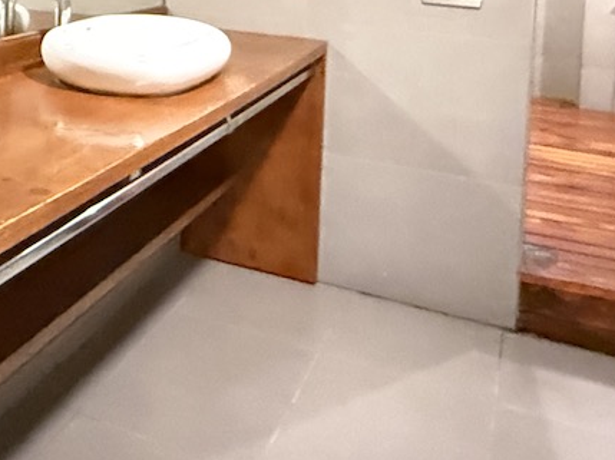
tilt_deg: -2.2
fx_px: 870
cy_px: -58
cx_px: 13
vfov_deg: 27.0
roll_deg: -1.5
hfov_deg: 35.5
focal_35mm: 49
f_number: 2.2
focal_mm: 2.22
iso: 2000
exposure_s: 1/30
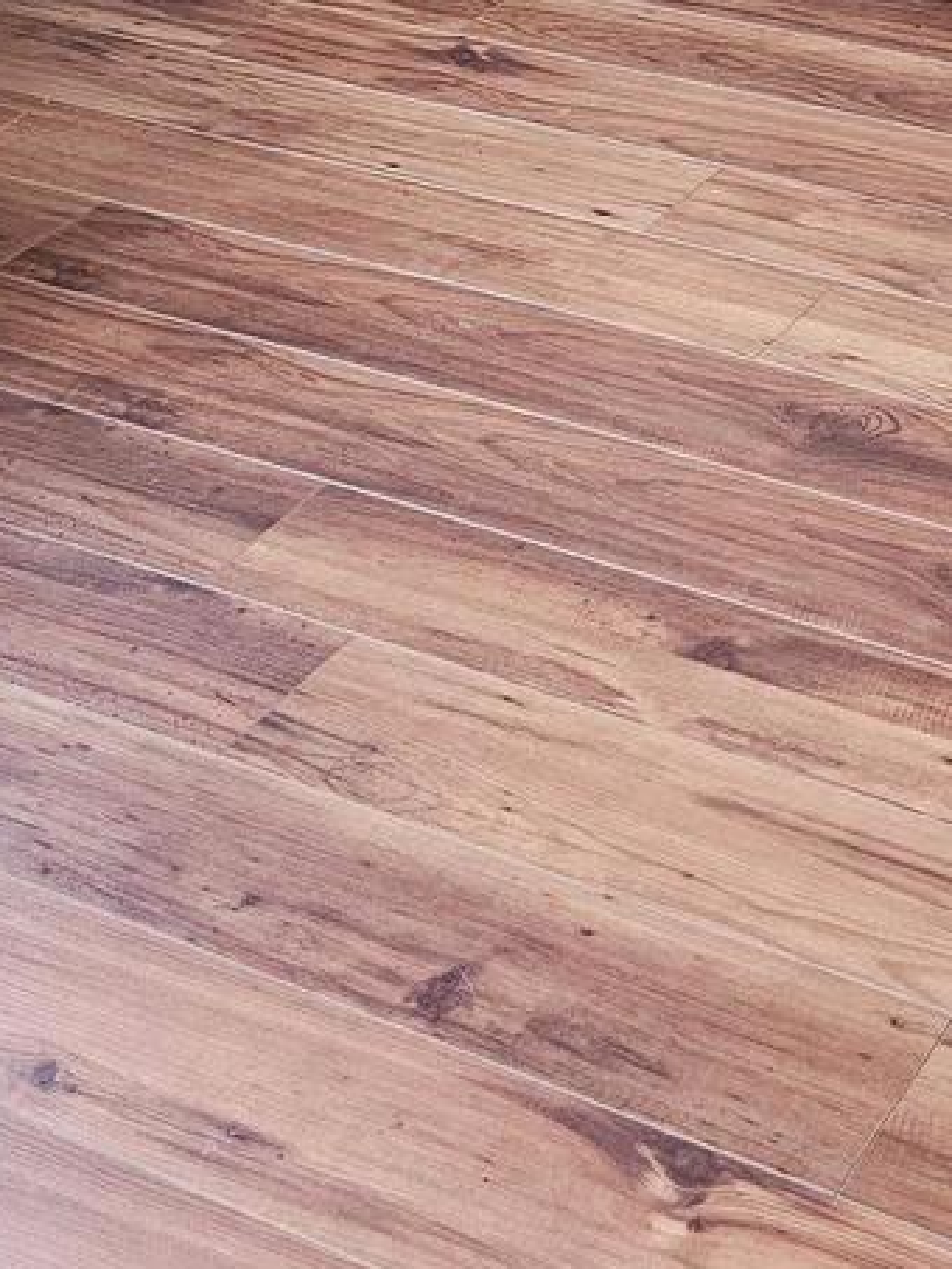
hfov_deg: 17.9
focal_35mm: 78
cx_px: 1176
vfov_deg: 20.6
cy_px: -740
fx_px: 2859
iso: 640
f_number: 1.7
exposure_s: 1/60
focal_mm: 6.3
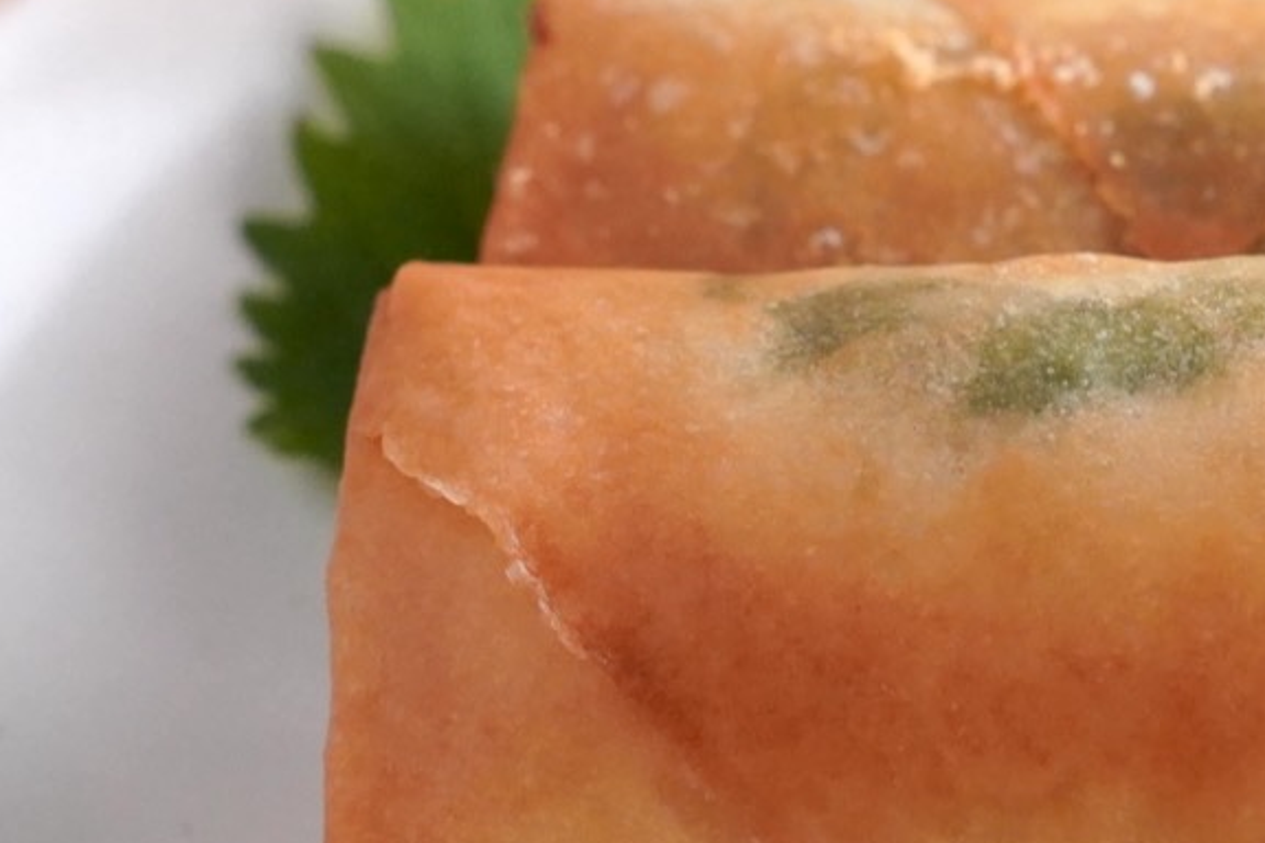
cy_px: 144
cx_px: 1037
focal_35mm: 243
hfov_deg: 8.5
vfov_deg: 5.6
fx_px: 8538
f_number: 6.3
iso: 5000
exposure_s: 1/400
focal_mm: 70
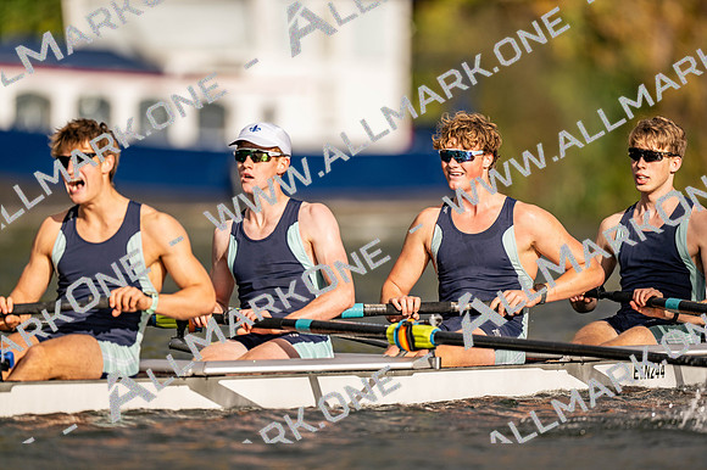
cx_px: 354
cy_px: 235
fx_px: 11779
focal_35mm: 600
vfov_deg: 2.3
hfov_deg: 3.4
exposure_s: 1/2500
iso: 100
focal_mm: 600
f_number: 4
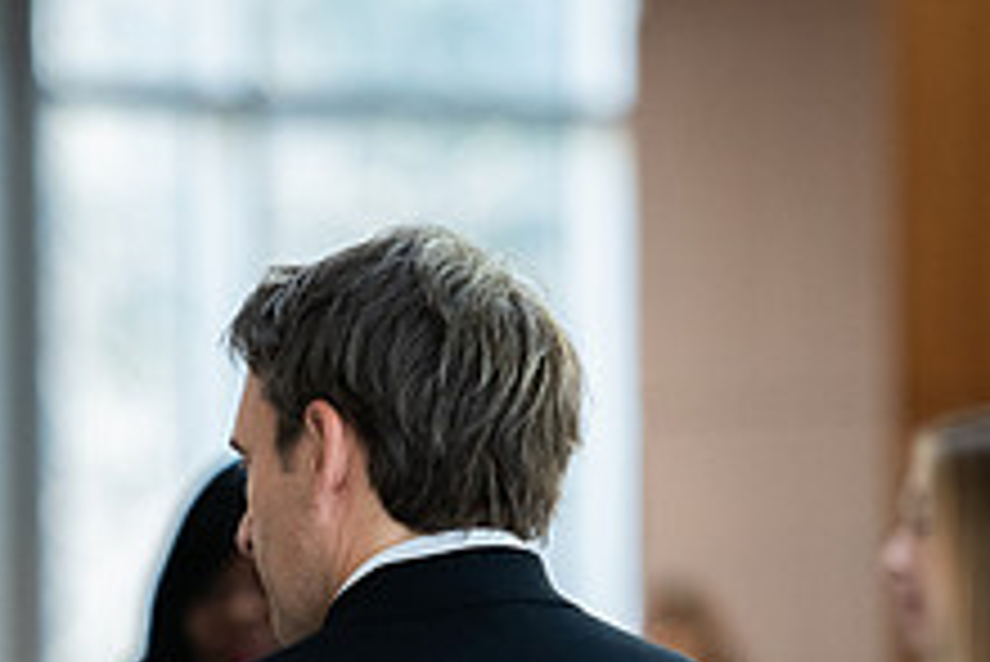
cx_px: 112
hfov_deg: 4.5
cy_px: 687
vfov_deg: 3.0
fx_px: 12713
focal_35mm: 462
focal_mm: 175
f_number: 2.8
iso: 2000
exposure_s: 1/200
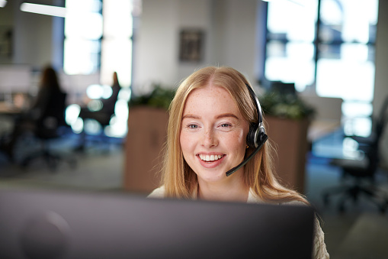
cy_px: 130
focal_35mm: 50
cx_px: 194
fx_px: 539
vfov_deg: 27.0
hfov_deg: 39.6
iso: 250
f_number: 2.2
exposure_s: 1/320
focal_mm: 50
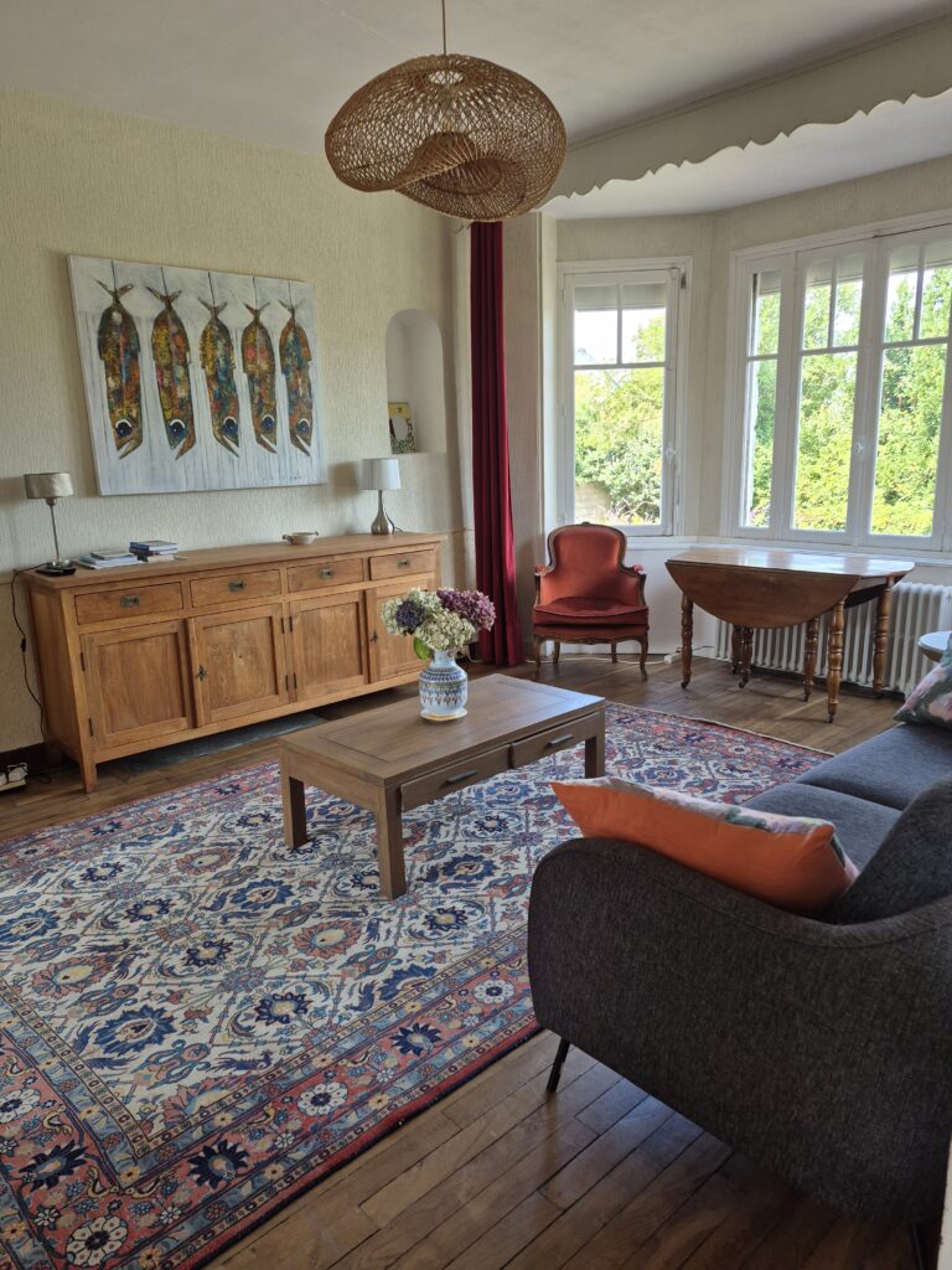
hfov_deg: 58.9
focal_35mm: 23
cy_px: 635
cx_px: 476
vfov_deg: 73.9
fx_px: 843
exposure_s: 1/180
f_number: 1.8
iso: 64
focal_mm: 5.4
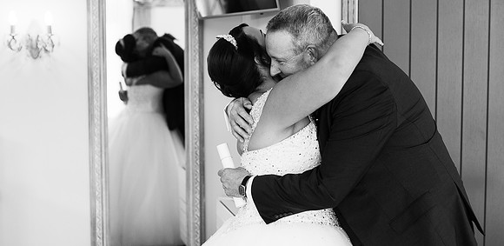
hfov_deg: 34.7
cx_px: 312
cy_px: 108
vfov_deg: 17.4
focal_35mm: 62
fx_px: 803
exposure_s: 1/160
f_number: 2.2
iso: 200
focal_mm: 35
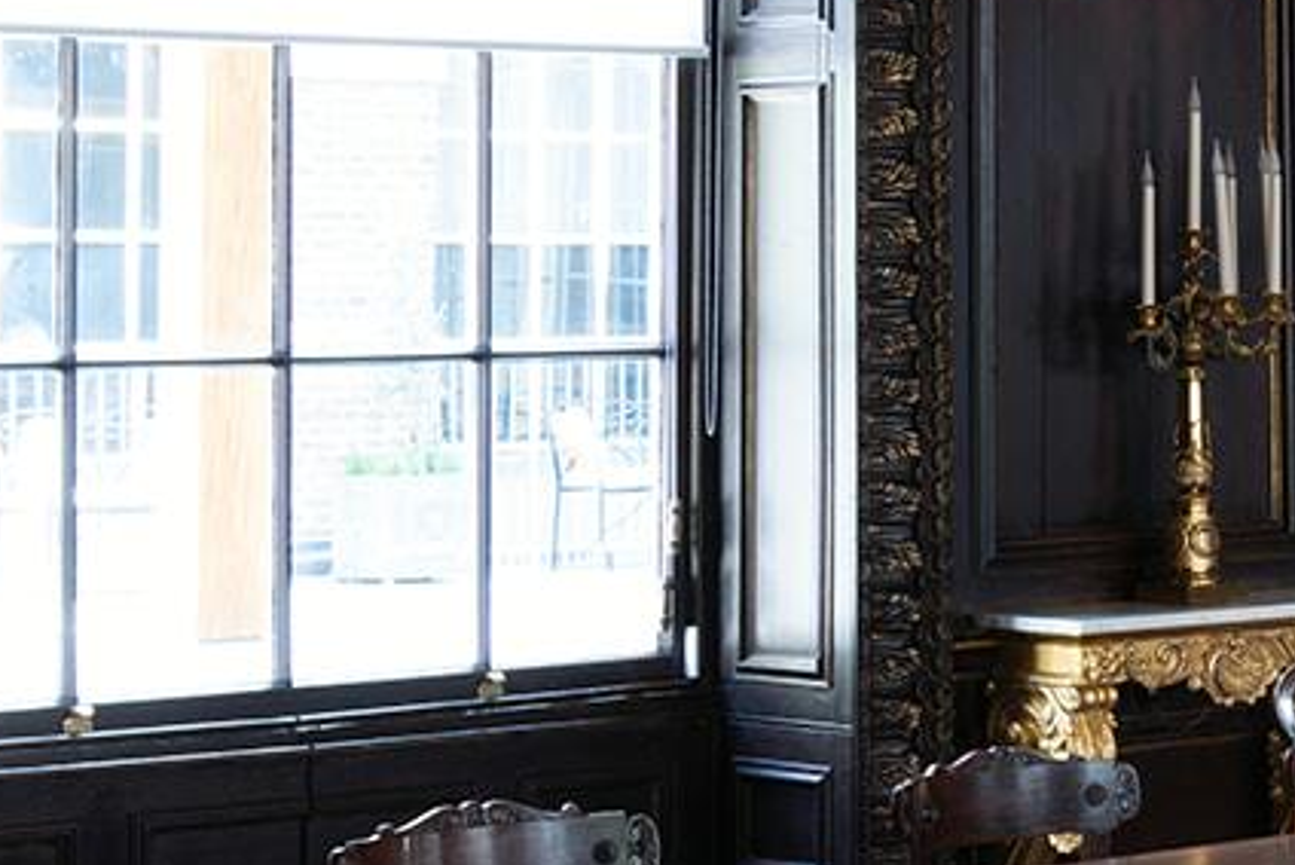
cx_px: 2153
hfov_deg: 14.1
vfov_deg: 10.4
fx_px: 4750
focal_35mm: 132
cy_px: 217
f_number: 11
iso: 100
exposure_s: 1/1.25
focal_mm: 35
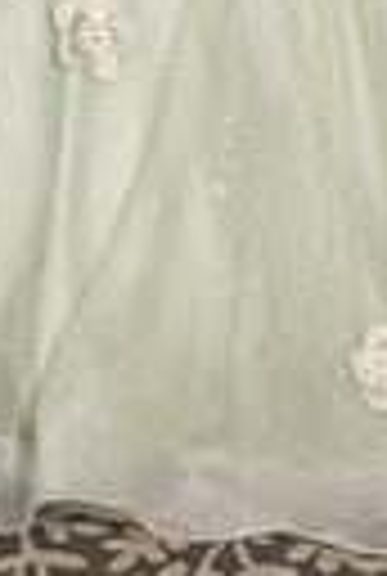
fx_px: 3207
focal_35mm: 200
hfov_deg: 6.9
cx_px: 149
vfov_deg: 9.9
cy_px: -310
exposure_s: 1/160
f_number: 3.5
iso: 400
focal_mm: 38
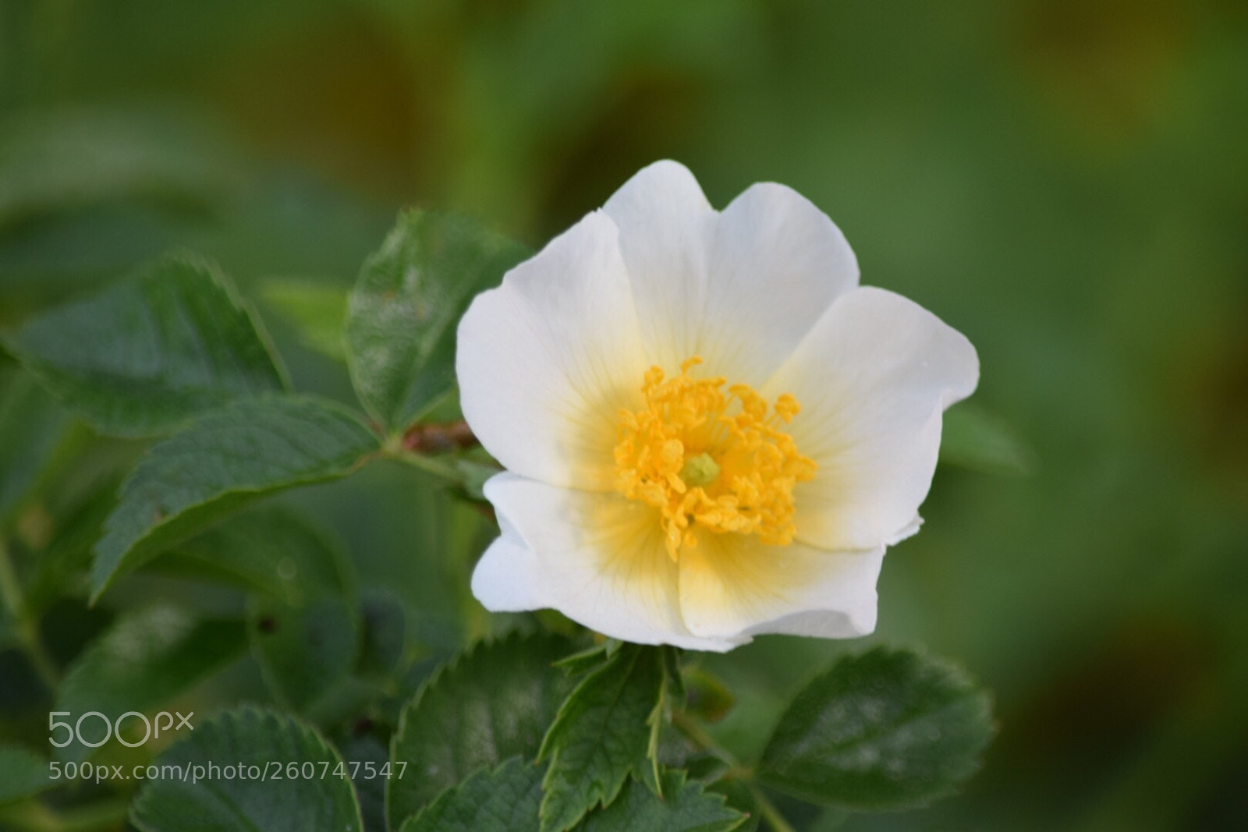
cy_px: 416
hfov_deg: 4.6
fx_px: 15600
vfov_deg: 3.1
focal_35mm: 450
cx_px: 624
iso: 100
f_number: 5.6
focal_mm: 300
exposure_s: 1/100
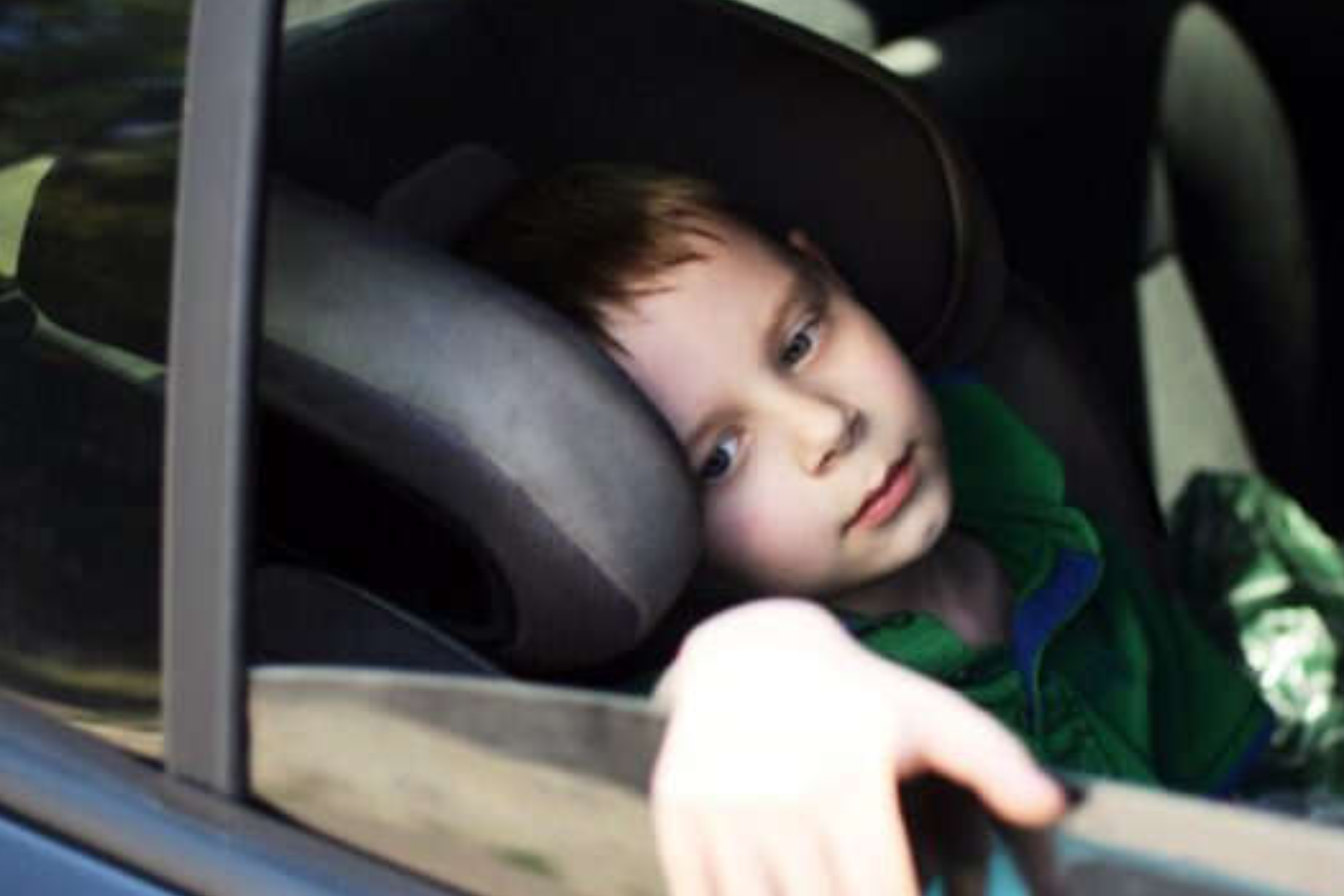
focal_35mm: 70
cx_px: 809
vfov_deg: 19.5
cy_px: 445
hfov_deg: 28.9
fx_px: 2601
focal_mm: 35
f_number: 1.8
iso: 100
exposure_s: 1/400
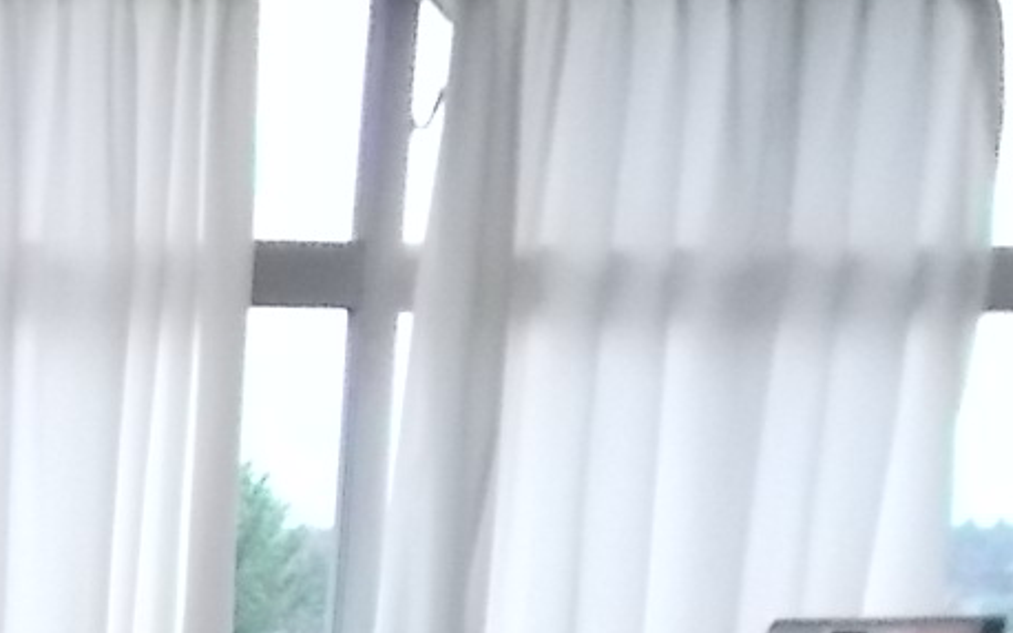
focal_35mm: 111
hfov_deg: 16.5
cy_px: 1222
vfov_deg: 10.9
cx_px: -668
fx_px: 3064
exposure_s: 1/160
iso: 400
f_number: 3.4
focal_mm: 5.3
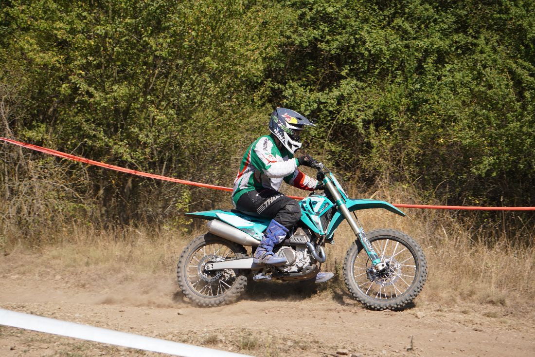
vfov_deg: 16.5
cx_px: 268
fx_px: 1226
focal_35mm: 82
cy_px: 178
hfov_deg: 24.6
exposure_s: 1/640
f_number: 5
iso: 100
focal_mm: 55
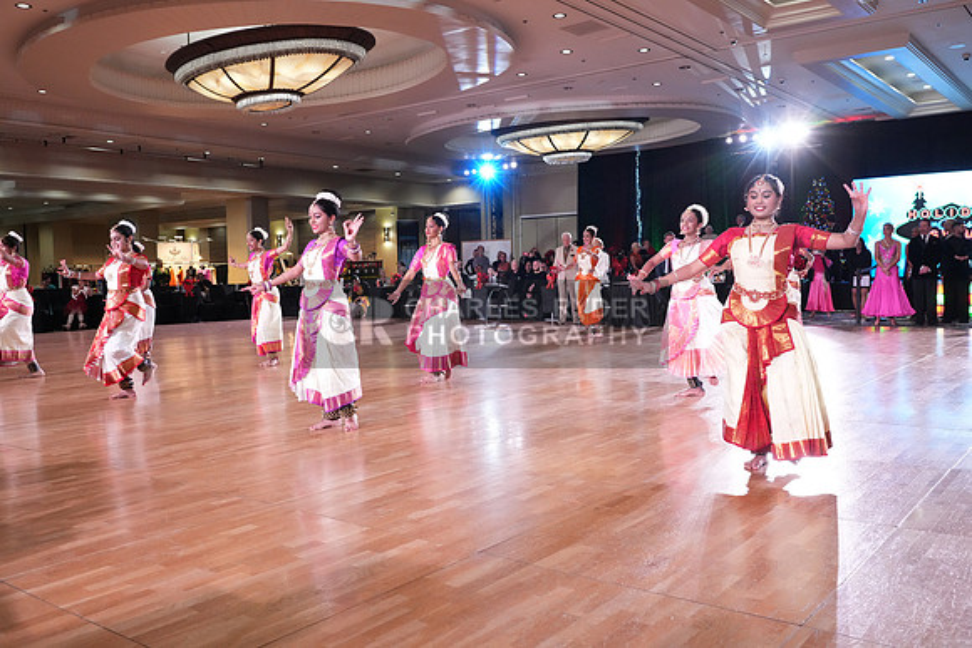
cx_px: 486
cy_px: 324
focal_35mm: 30
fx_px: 810
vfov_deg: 43.6
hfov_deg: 61.9
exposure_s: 1/320
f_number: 5
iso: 5000
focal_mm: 30
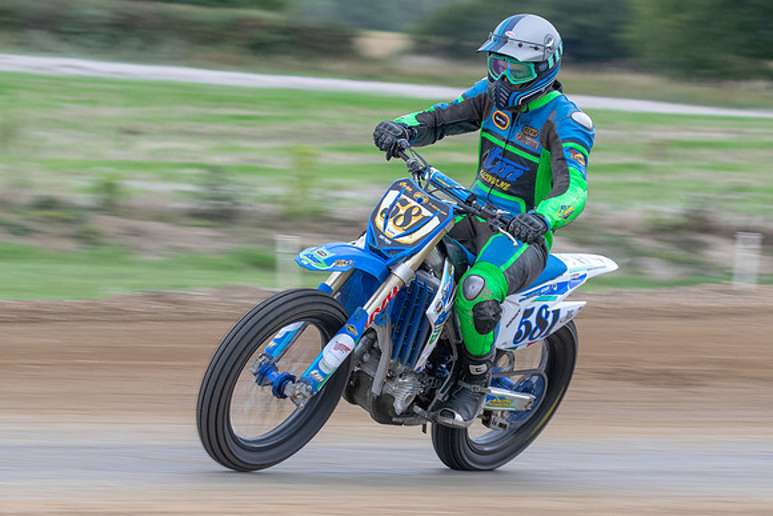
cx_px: 420
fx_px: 6471
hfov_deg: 6.8
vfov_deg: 4.6
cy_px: 311
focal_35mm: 301
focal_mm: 155
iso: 640
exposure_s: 1/160
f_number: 9
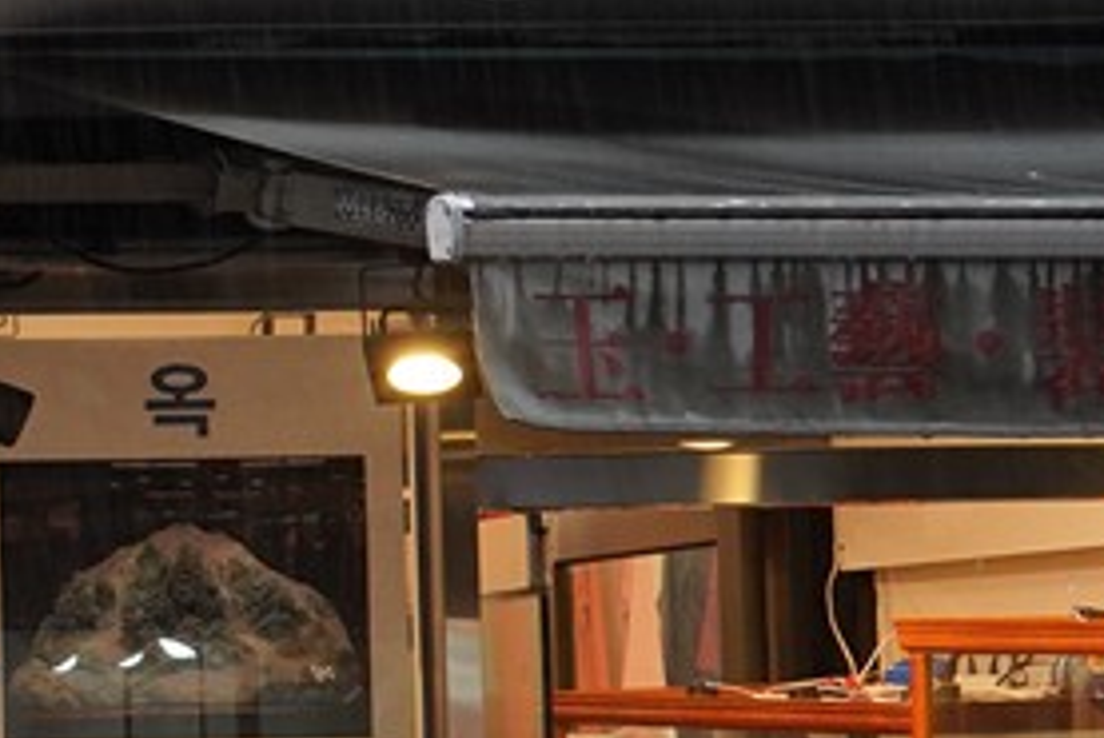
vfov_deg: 5.4
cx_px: -1610
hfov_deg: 7.6
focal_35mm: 253
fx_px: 7762
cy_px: 539
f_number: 7.1
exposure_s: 1/100
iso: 640
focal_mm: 35
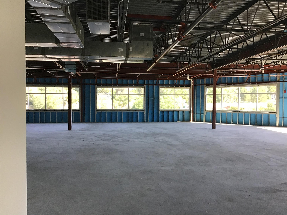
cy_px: 108
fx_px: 257
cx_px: 144
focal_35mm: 31
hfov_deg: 58.4
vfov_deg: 45.4
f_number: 2.4
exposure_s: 1/30
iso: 32
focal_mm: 3.3
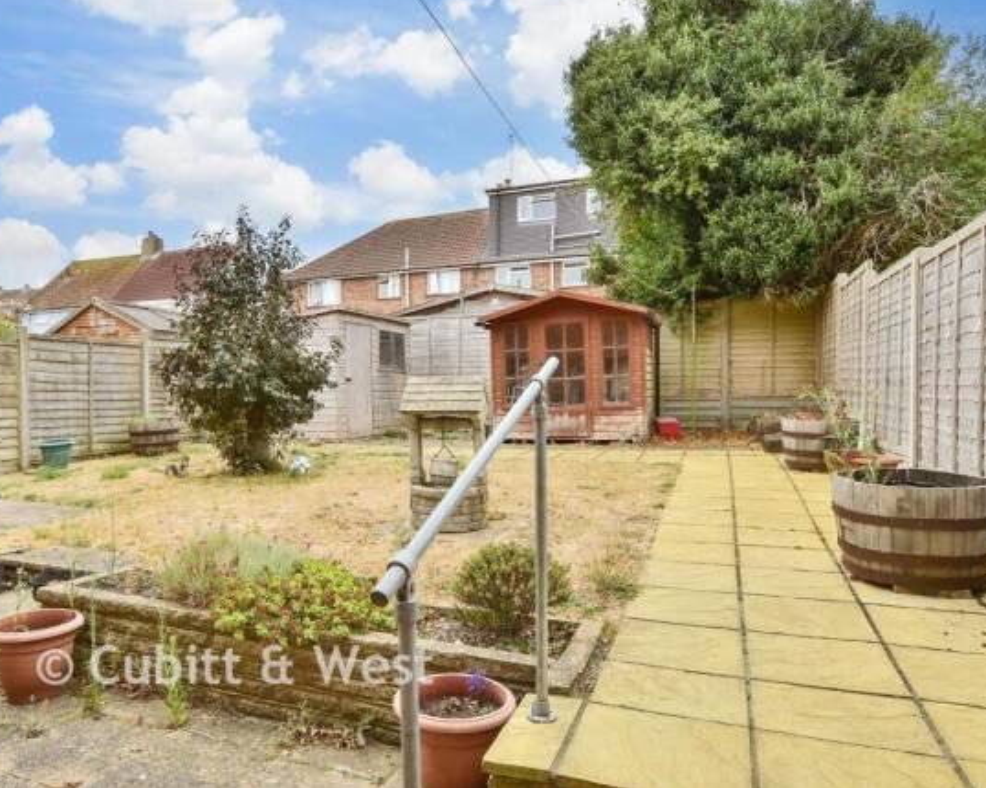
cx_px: 426
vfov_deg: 58.7
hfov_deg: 70.0
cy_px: 391
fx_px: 700
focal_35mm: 24
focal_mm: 14
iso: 200
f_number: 8
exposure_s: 1/80
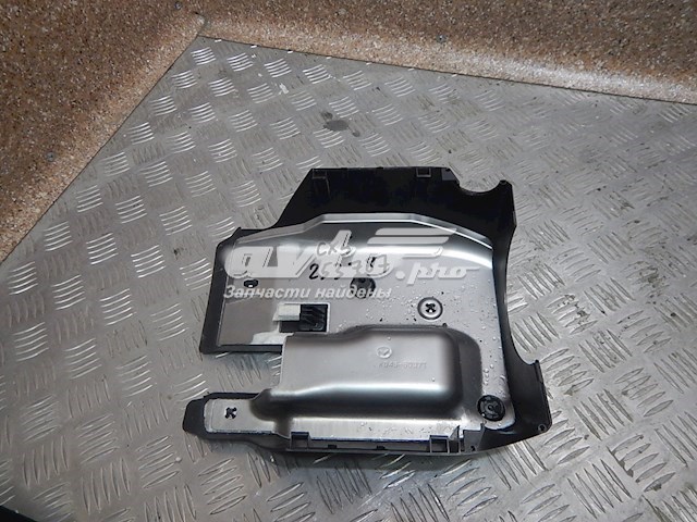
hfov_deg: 71.6
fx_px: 483
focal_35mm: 24
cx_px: 348
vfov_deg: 56.8
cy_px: 261
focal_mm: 4.3
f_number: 2.8
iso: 400
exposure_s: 1/50
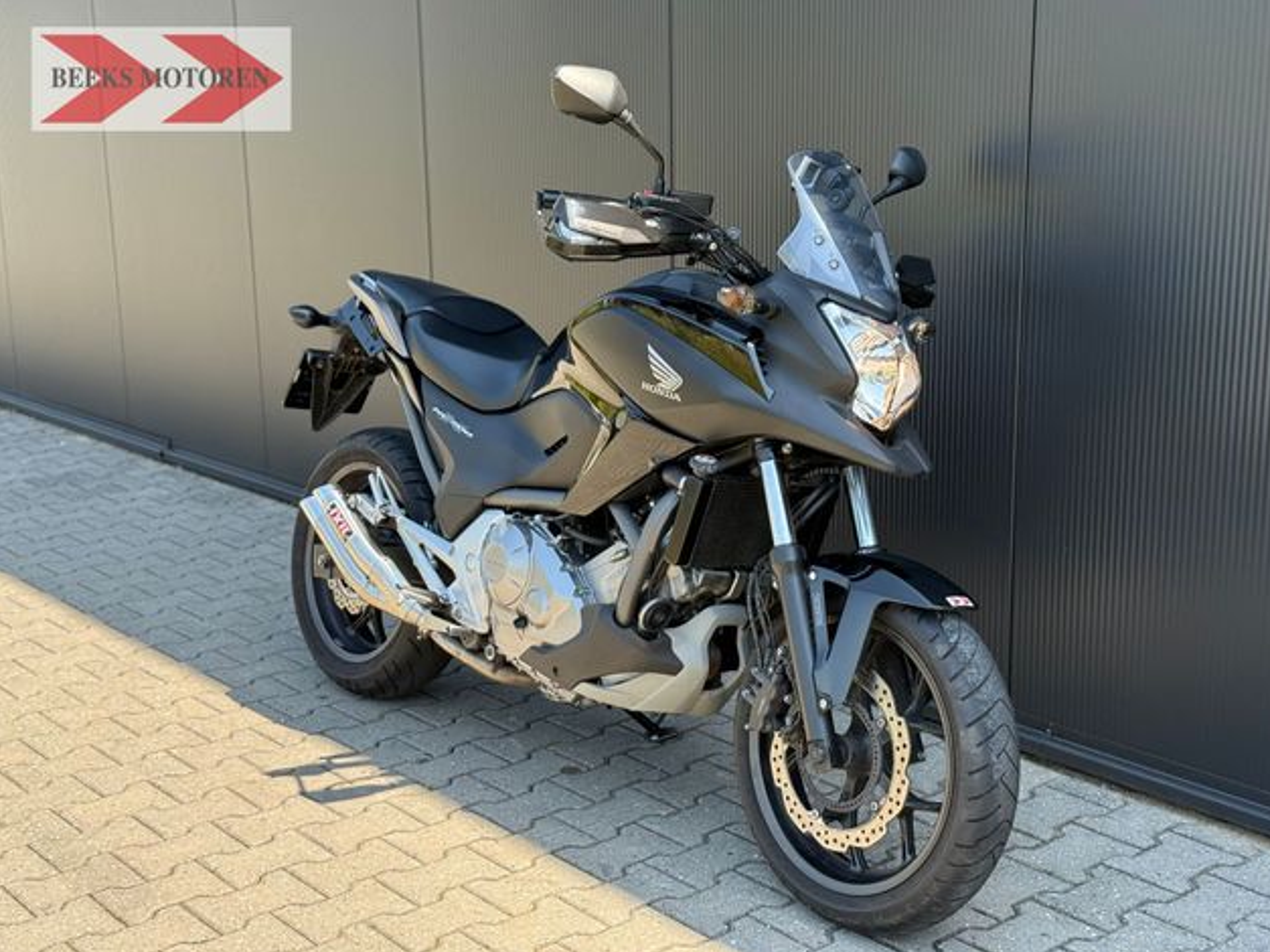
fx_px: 1797
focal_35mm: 49
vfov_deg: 29.7
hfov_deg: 38.9
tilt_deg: -12.2
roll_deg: +1.4
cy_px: 482
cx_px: 644
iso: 100
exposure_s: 1/778
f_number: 1.78
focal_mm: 6.76
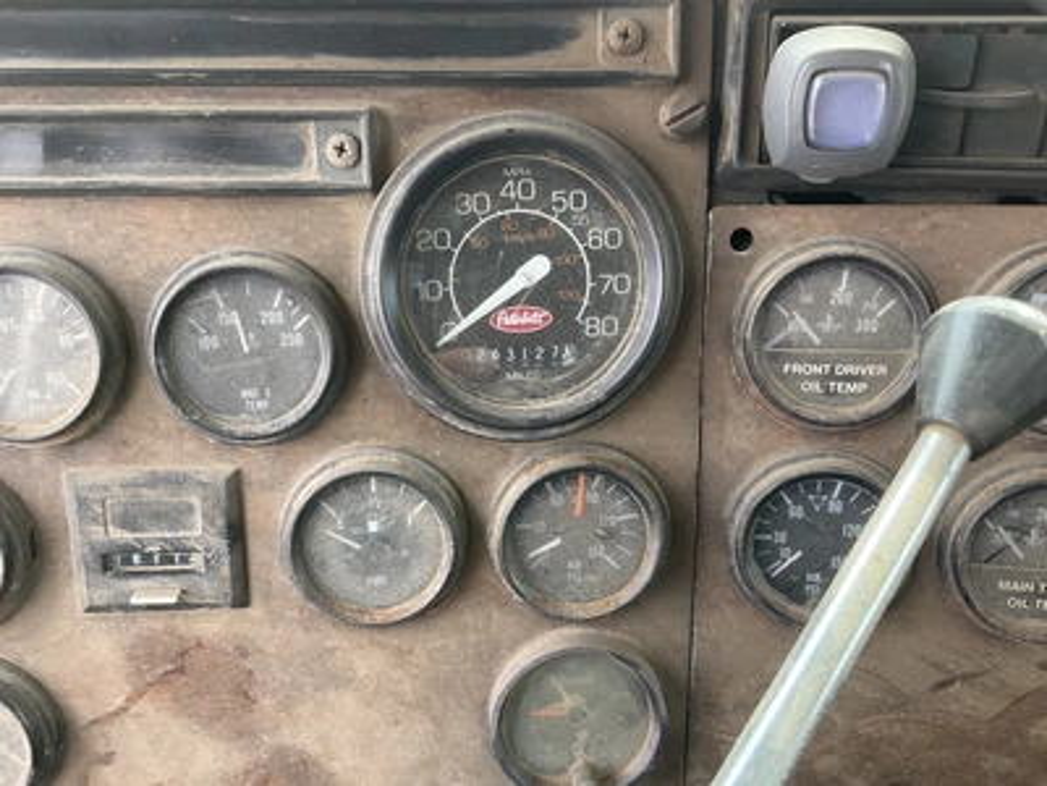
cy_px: 393
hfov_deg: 61.7
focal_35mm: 29
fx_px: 877
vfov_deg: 48.2
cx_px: 524
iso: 50
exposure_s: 1/122
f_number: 1.8
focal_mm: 3
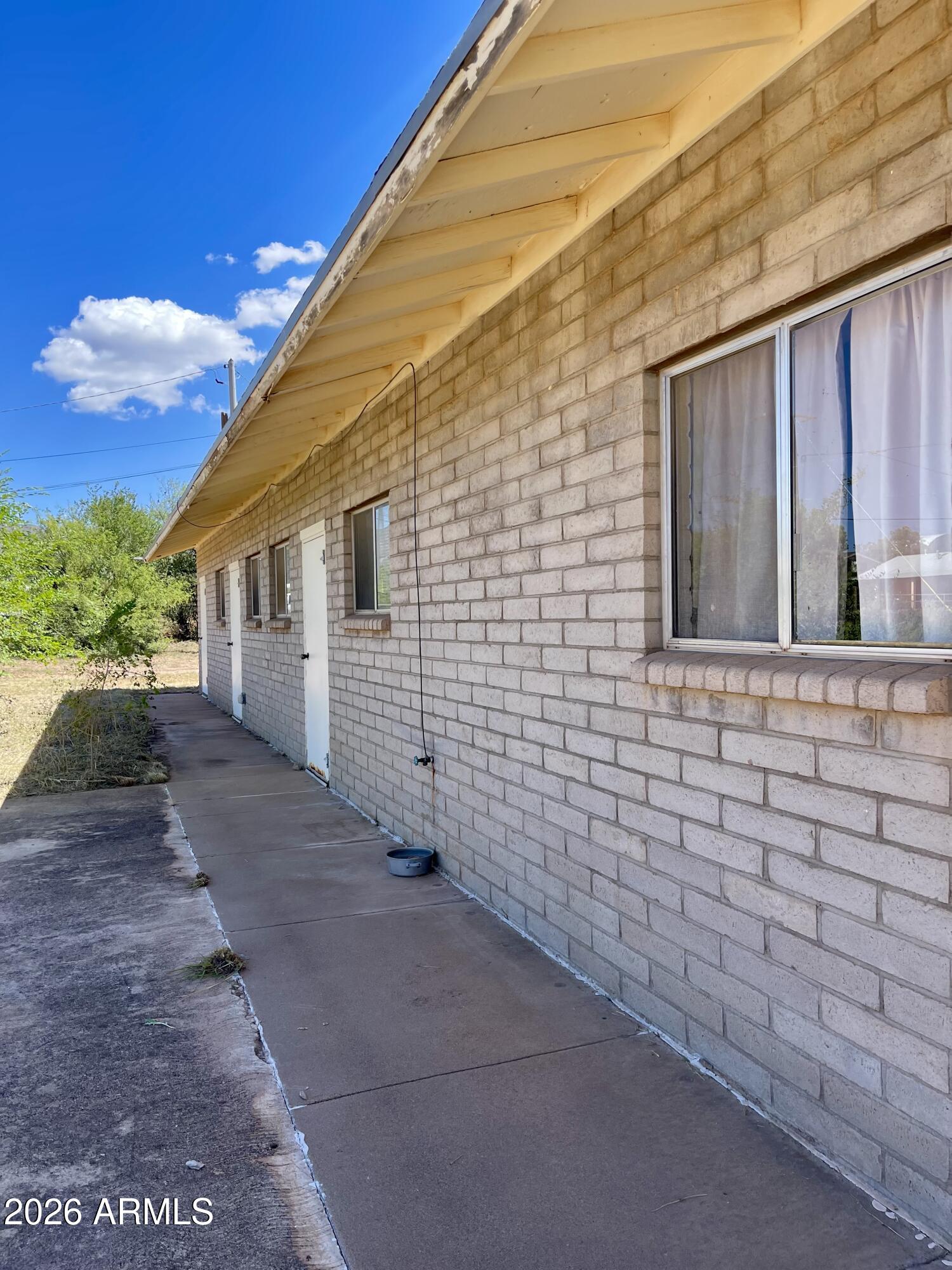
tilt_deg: -1.1
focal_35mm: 25
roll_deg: -0.3
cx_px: 476
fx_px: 917
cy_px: 635
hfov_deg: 54.9
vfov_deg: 69.4
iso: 32
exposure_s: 1/1038
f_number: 1.6
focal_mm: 5.1
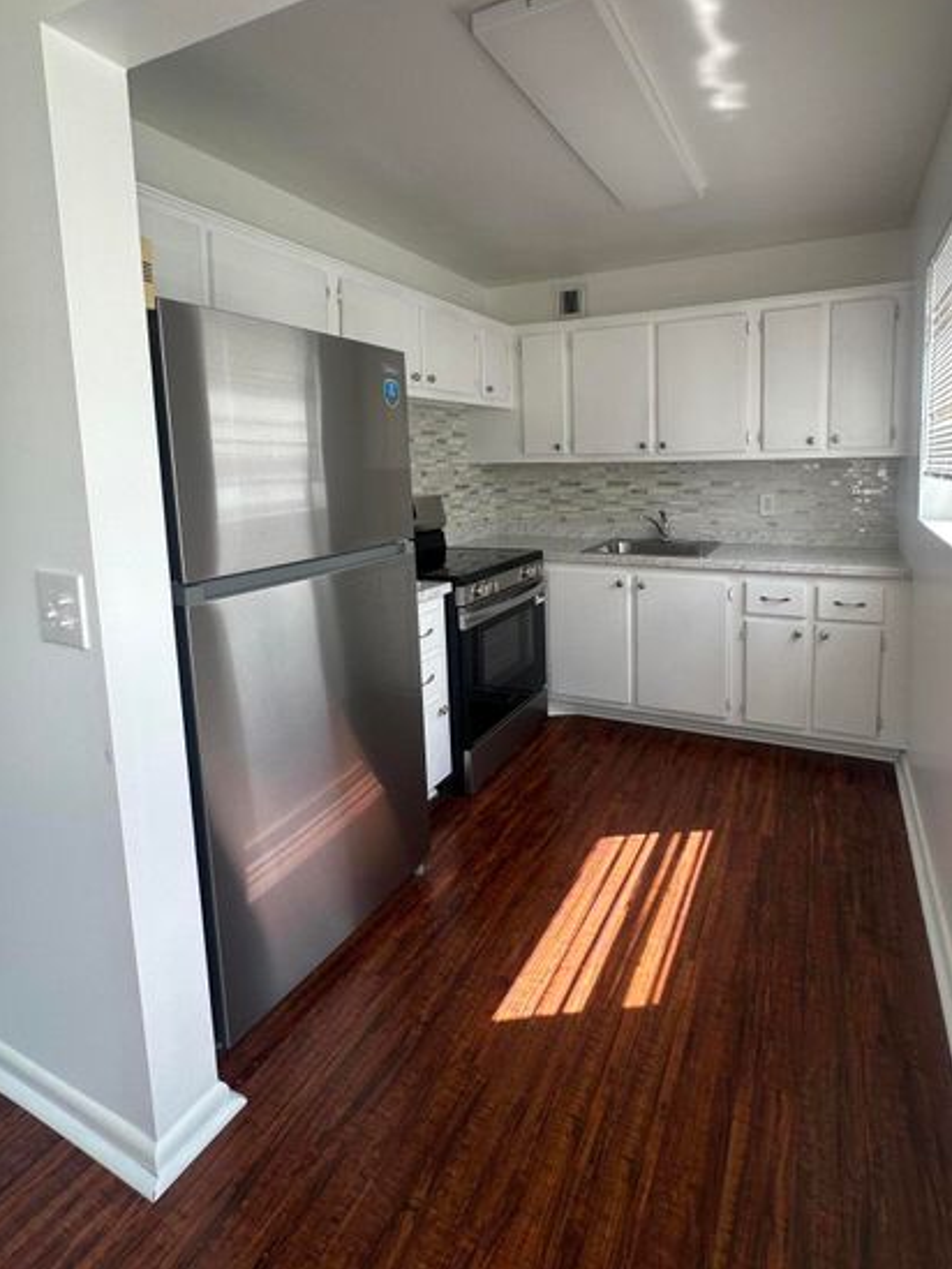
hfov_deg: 73.9
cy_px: 526
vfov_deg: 90.2
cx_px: 571
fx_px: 623
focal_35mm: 17
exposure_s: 1/99
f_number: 2.2
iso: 50
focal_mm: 2.22
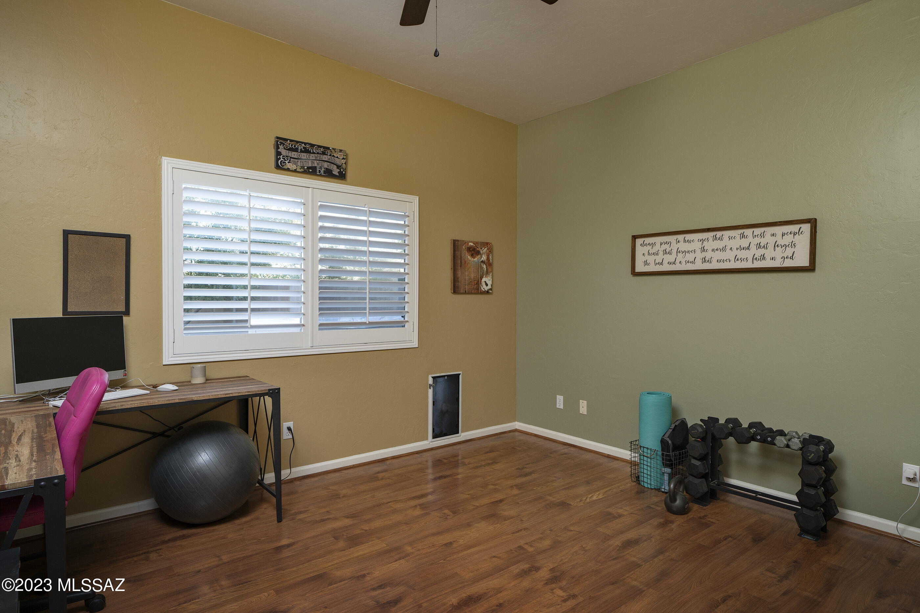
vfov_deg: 64.5
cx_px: 460
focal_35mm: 19
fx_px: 485
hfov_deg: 86.9
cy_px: 306
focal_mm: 19
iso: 200
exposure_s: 1/10
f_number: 7.1
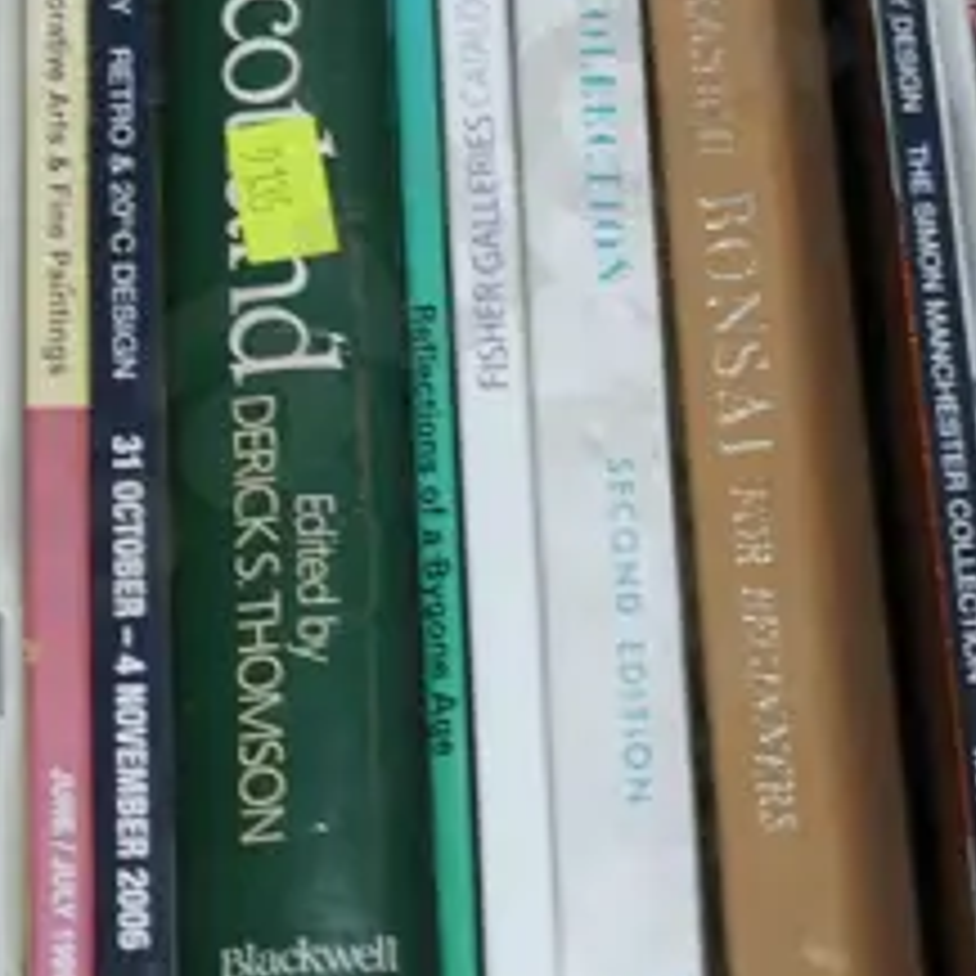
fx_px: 3732
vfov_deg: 14.8
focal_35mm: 117
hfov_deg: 14.9
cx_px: 454
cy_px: 227
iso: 200
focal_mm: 14
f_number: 4
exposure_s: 1/100
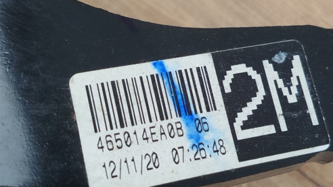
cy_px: 84
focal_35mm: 68
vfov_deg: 17.7
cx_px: 187
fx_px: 601
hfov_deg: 31.0
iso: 64
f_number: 1.7
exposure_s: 1/100
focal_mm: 5.31
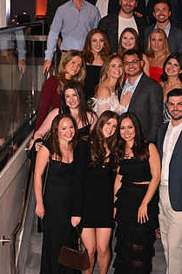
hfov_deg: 18.3
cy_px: 90
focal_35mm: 74
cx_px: 123
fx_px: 562
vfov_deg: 27.2
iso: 1600
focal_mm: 40
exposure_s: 1/60
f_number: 5
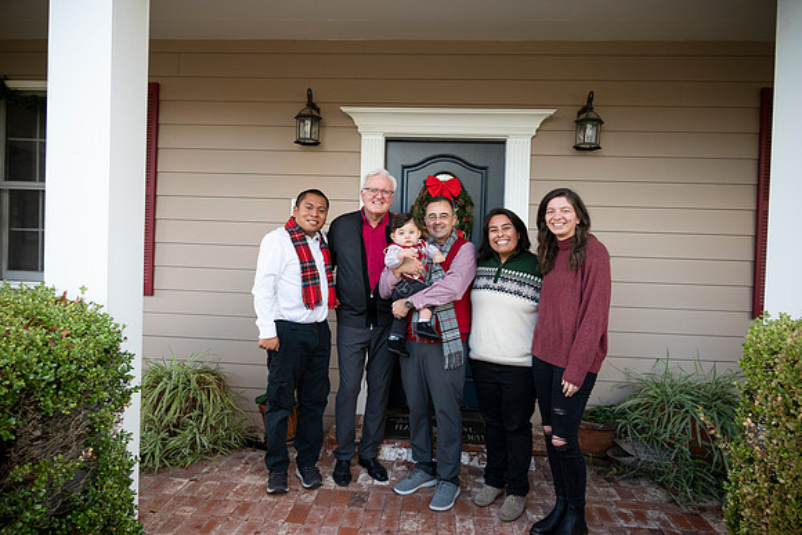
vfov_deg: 53.2
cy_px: 268
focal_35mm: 24
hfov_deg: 73.7
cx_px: 401
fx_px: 535
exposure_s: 1/200
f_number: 4
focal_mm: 24
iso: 400
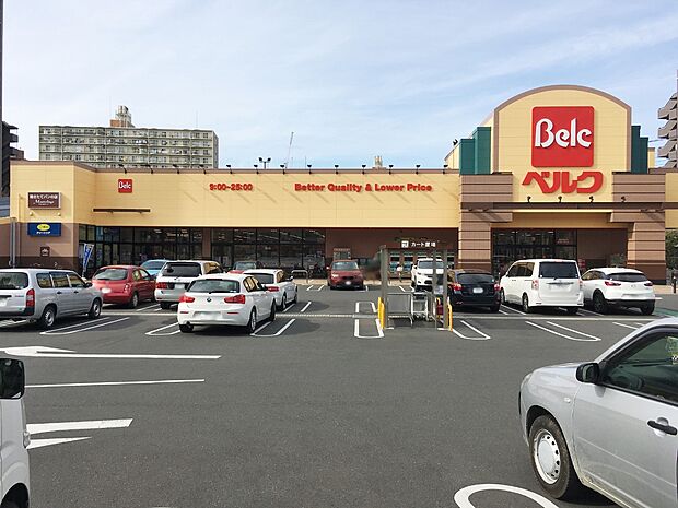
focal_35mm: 29
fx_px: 568
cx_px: 339
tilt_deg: -1.7
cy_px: 254
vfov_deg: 48.2
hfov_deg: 61.7
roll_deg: +0.2
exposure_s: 1/1570
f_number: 2.2
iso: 25
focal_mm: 4.15
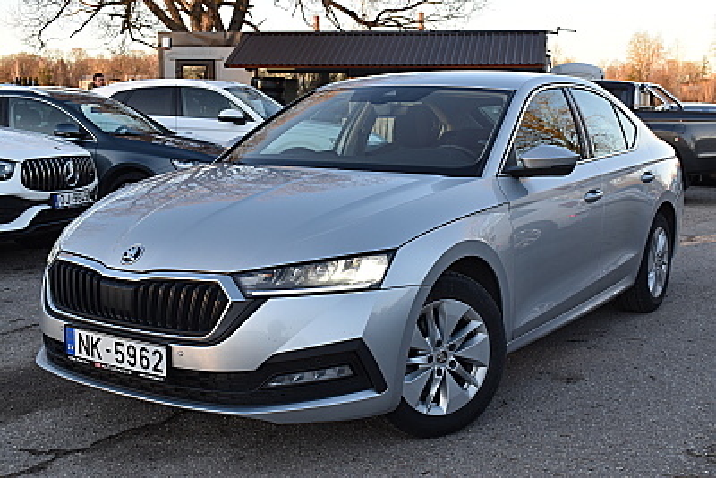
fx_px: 925
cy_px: 239
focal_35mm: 46
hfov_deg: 42.3
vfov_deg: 29.0
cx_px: 358
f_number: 8
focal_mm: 31
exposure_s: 1/160
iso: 400
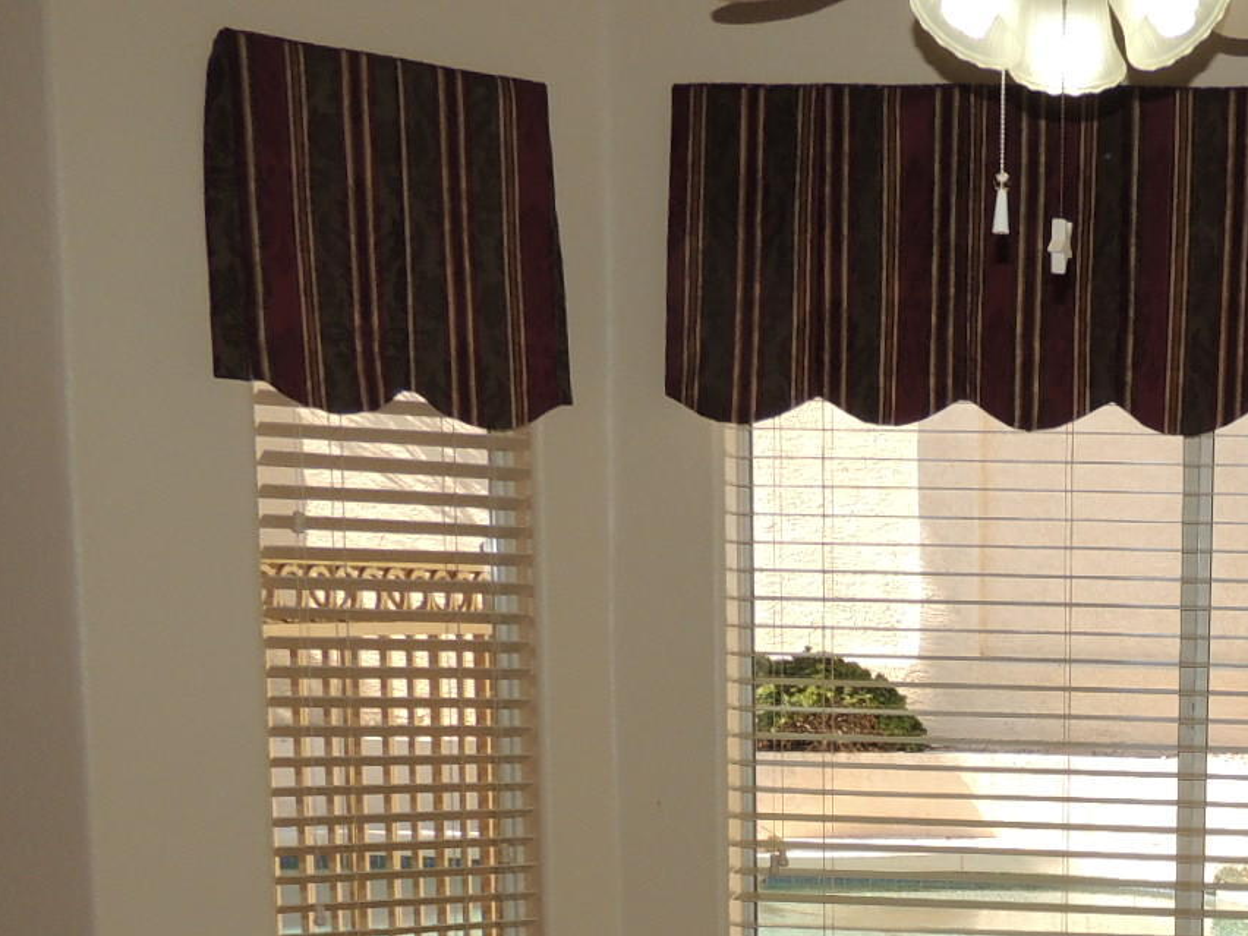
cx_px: 1213
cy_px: 1014
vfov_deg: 21.8
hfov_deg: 28.6
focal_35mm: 64
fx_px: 2307
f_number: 3
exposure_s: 1/320
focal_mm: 4.3
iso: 100
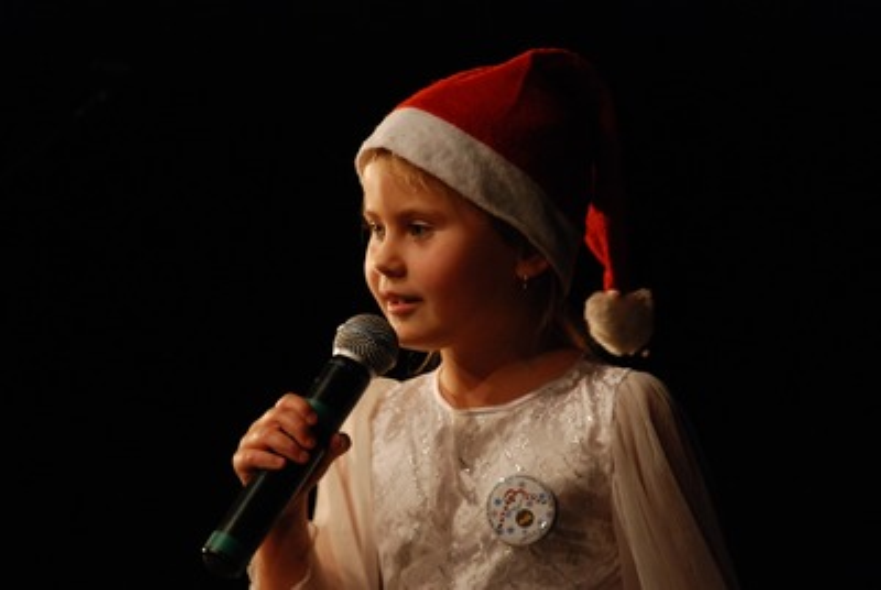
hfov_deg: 13.0
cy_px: 295
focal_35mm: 158
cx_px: 440
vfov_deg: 8.7
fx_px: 3860
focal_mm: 105
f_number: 5.6
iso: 1000
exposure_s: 1/60
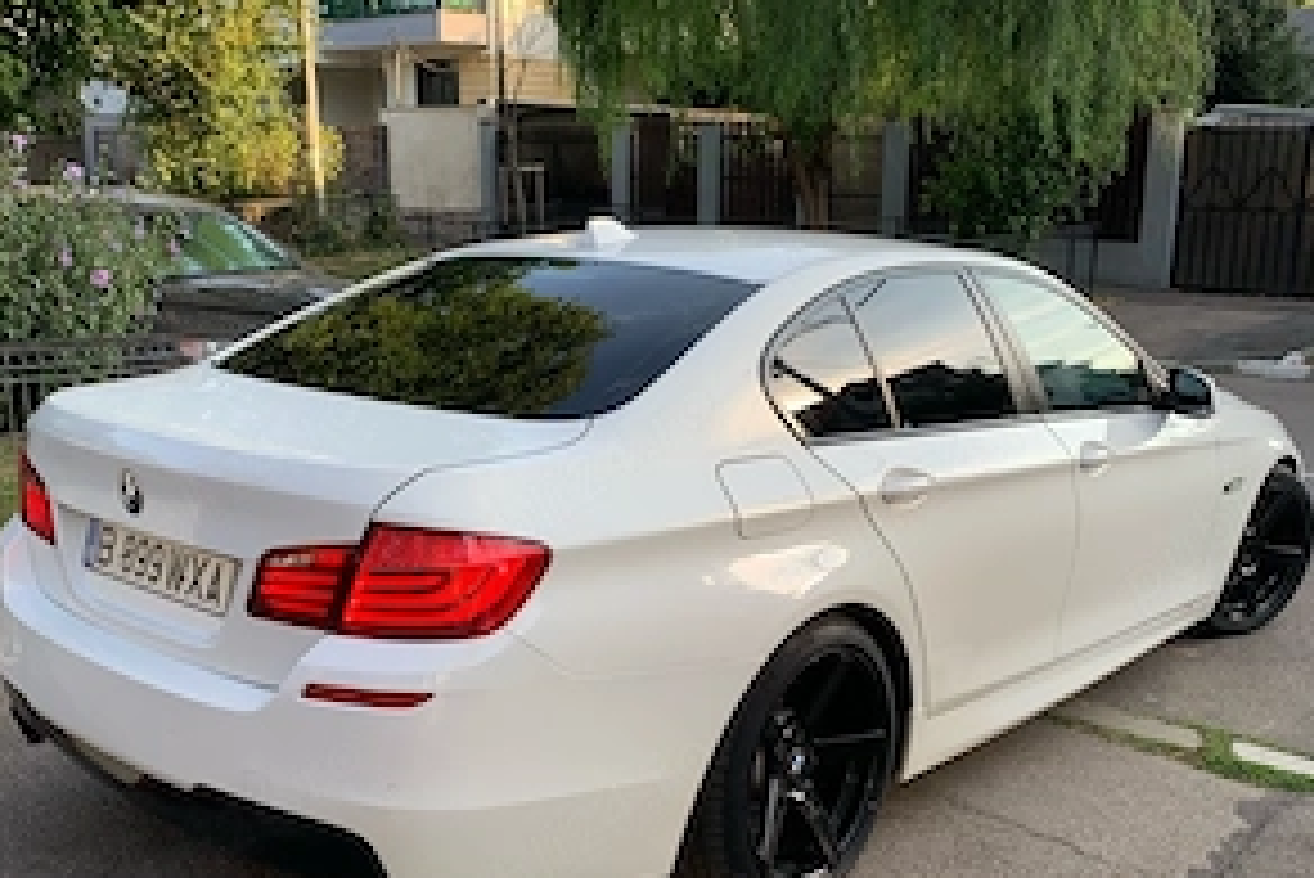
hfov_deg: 51.9
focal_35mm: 37
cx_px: 657
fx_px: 1351
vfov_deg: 35.8
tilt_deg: -15.5
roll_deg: -0.3
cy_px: 549
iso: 25
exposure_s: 1/289
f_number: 1.8
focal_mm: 4.25
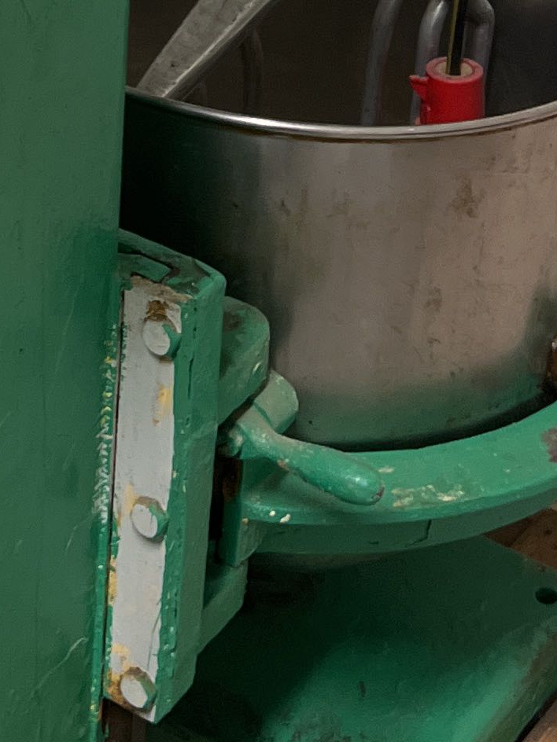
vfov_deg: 16.6
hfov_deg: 13.1
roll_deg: -3.0
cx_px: -52
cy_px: -252
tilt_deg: -20.5
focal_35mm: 111
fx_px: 2381
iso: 125
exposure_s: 1/50
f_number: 1.5
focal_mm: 5.7
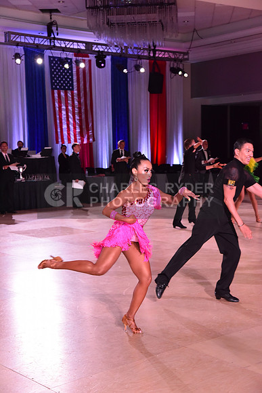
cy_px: 196
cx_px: 131
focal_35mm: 58
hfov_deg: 23.4
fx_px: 633
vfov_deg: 34.5
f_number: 6.3
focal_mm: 58
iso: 2500
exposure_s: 1/320
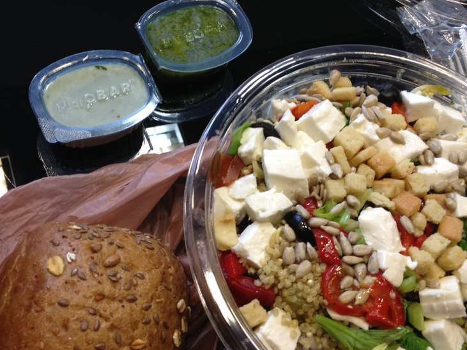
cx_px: 225
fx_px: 661
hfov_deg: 38.9
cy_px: 191
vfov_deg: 29.7
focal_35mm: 49
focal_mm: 4.28
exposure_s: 1/30
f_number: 2.4
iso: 64
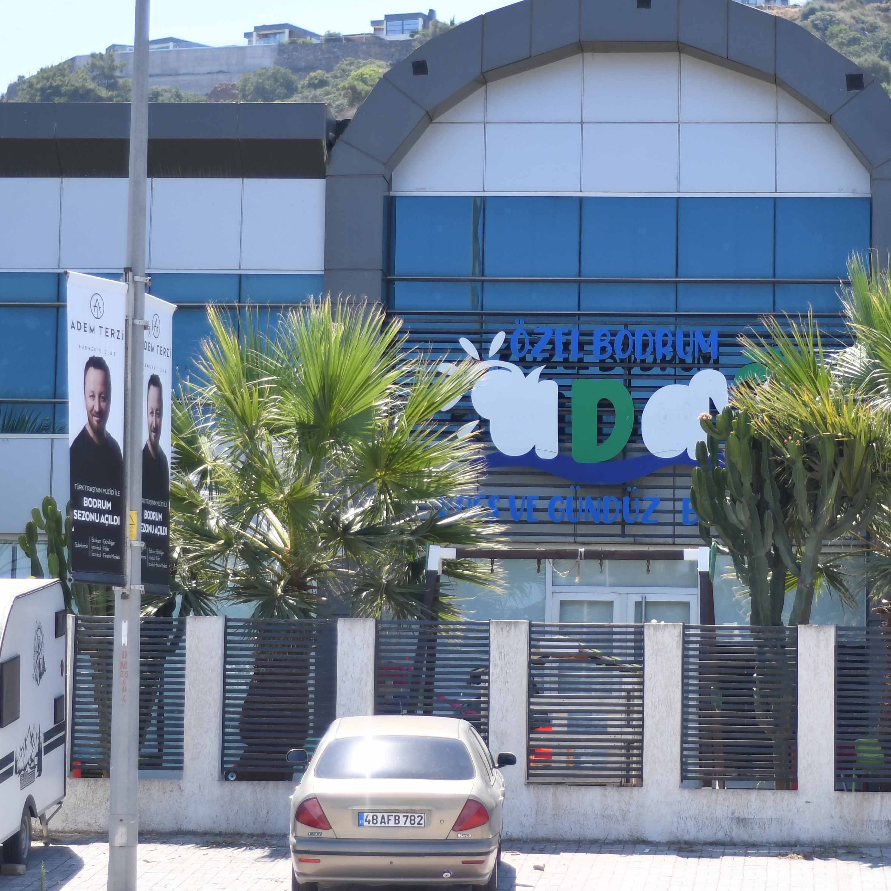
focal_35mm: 119
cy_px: 409
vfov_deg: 14.6
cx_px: 585
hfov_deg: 14.6
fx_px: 3465
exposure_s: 1/8000
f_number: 1.8
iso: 250
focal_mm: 50
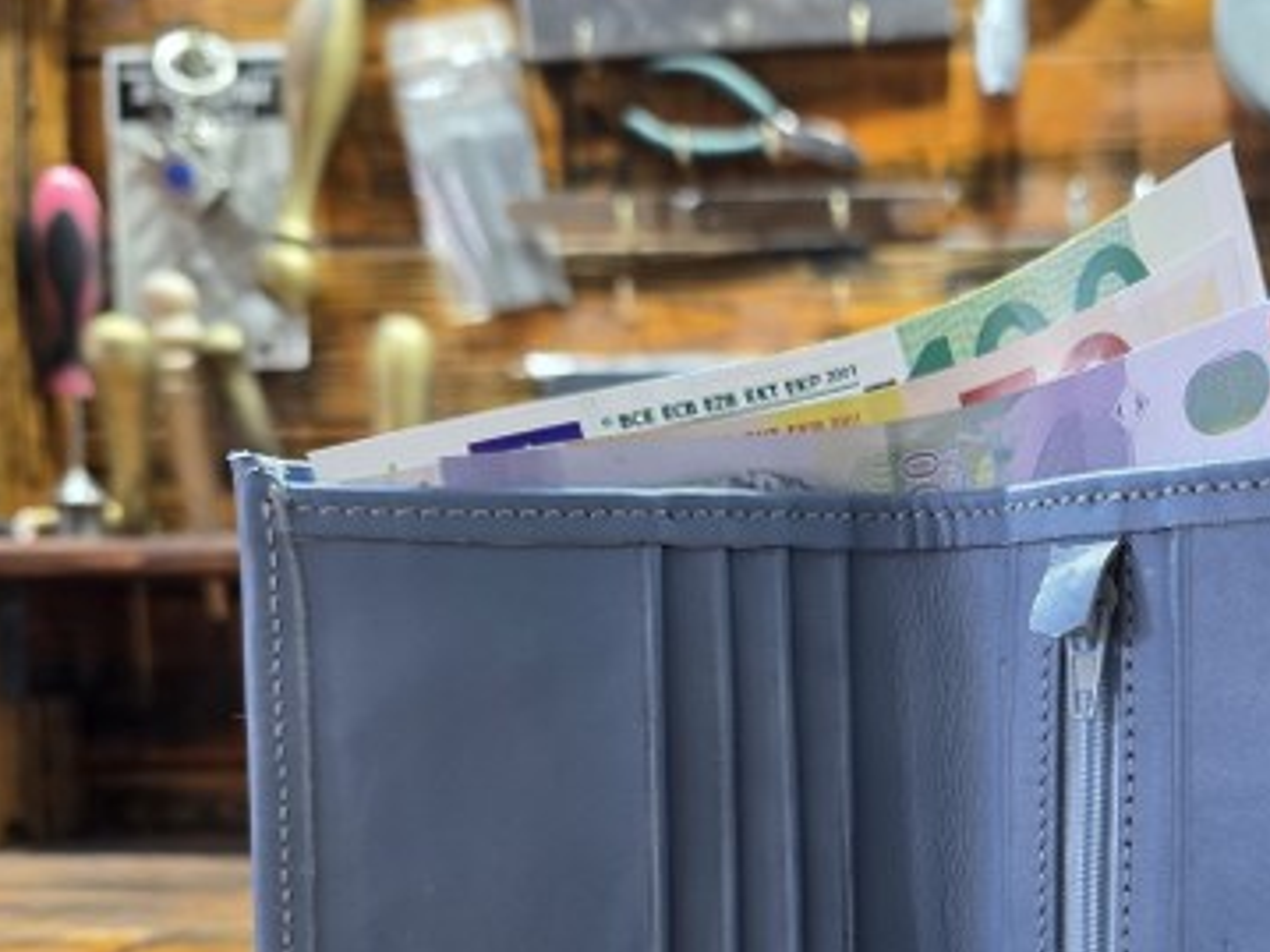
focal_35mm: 41
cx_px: 945
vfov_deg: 33.9
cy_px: 789
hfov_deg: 44.3
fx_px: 1504
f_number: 1.7
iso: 160
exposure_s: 1/100
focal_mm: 6.3
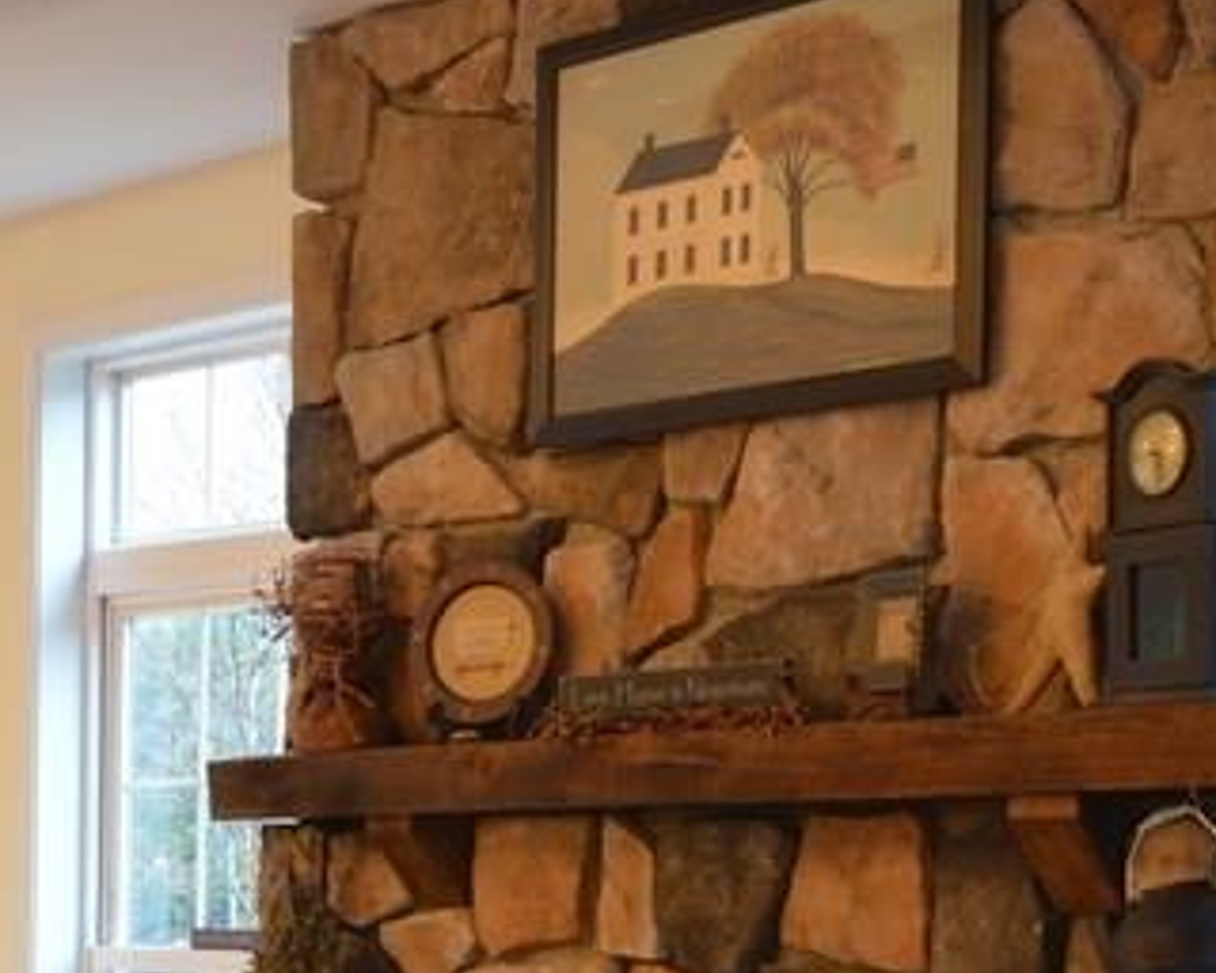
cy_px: 1028
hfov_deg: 20.4
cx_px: -72
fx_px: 3239
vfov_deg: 16.6
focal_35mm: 90
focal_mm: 20
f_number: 7.1
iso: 200
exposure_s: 1
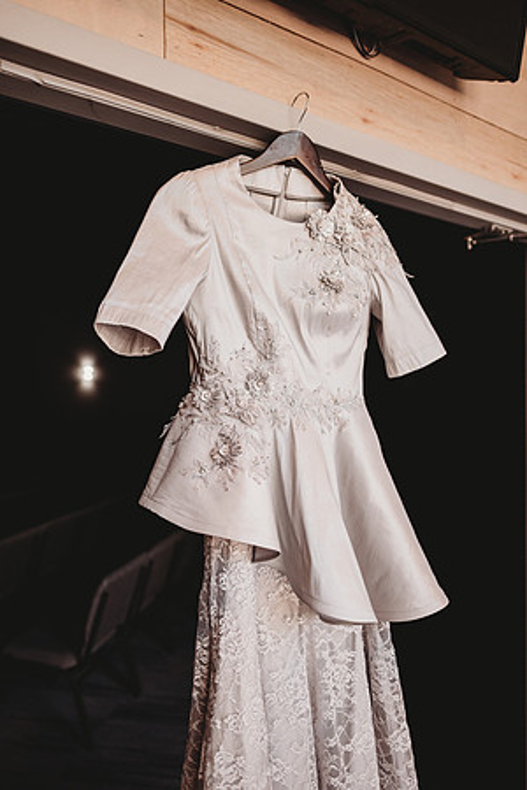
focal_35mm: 24
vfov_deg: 73.7
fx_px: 527
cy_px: 395
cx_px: 264
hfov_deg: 53.1
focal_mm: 24
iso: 250
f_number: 1.8
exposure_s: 1/320
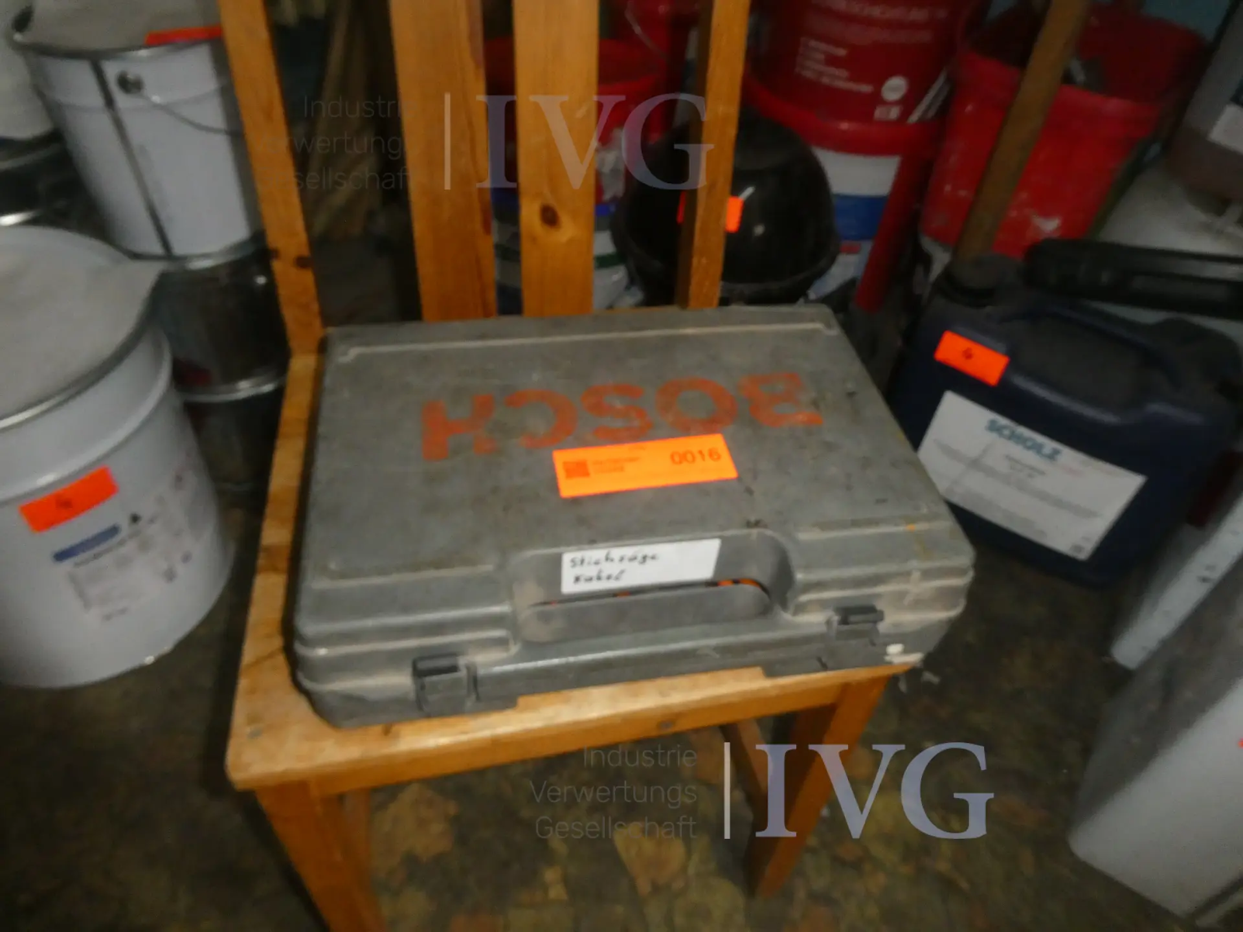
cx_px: 622
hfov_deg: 71.6
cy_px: 466
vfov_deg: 56.8
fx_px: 862
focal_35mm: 24
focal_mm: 4.3
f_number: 3.3
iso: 800
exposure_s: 1/125
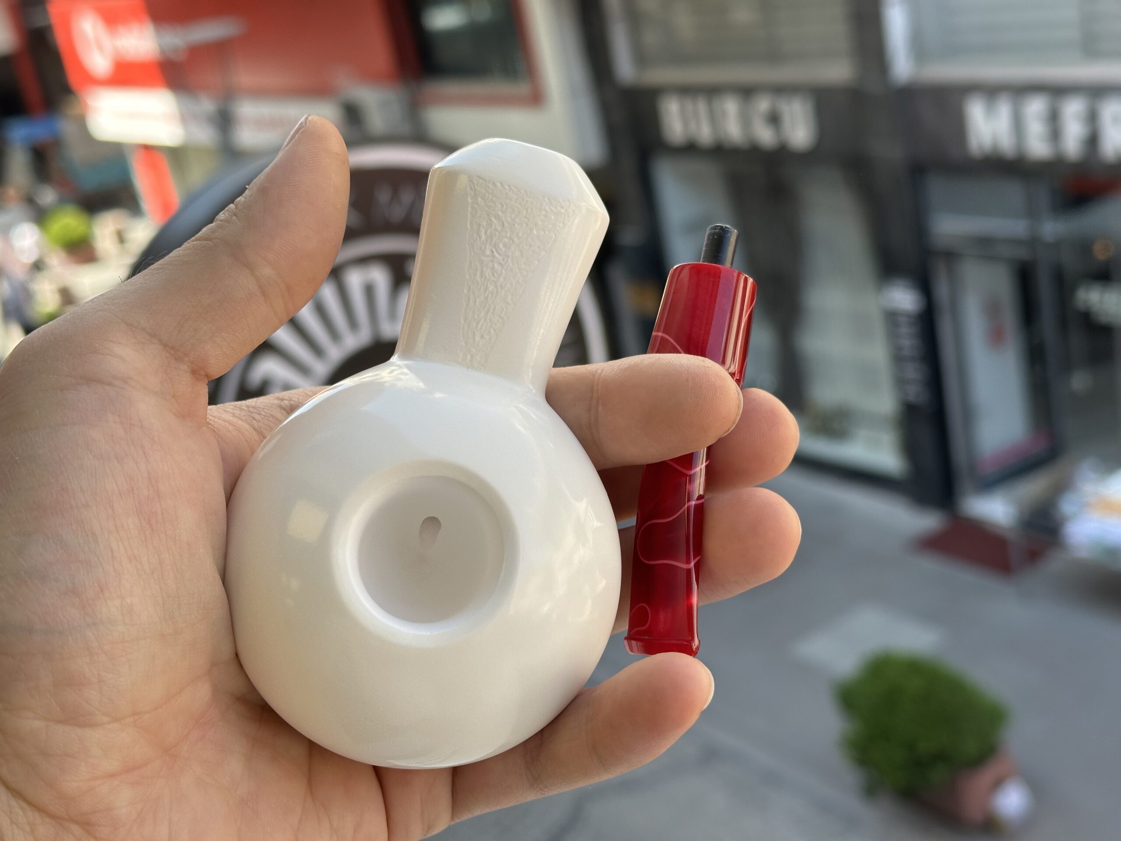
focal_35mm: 48
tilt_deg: -19.6
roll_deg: +11.5
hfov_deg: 39.7
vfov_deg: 30.3
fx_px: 1554
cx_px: 560
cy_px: 420
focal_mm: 6.86
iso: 64
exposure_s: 1/587
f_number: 1.78
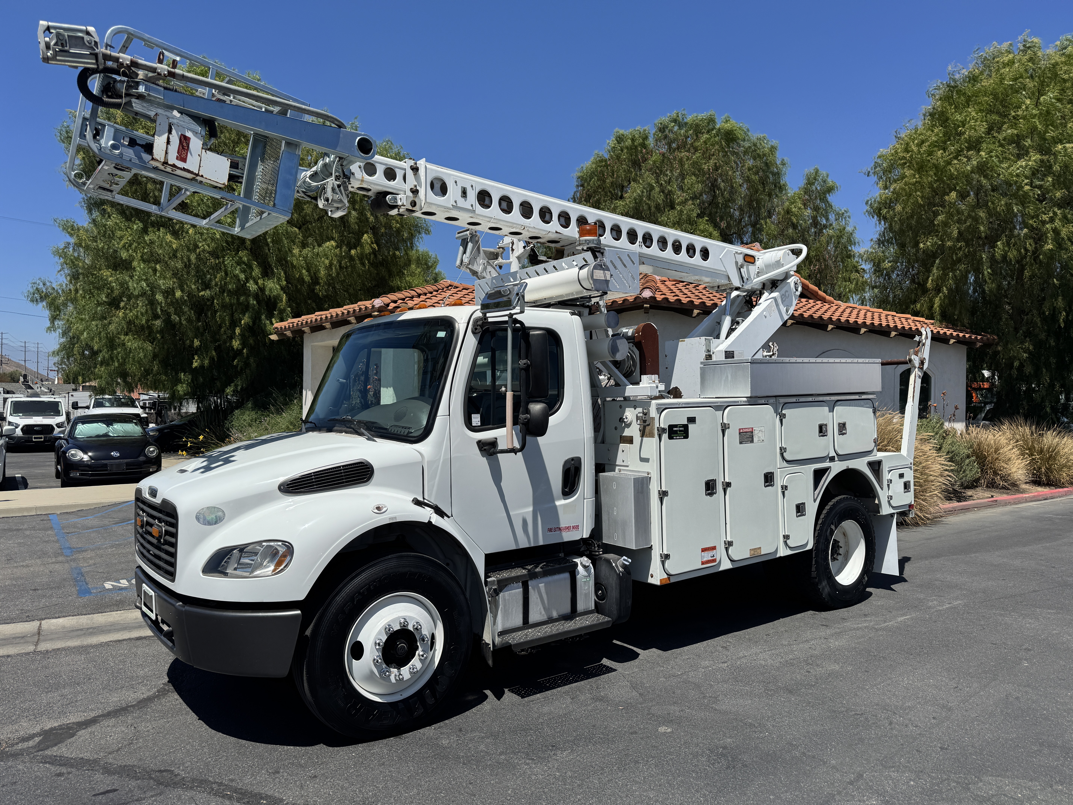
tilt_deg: +0.1
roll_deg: -0.7
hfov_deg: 71.6
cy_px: 402
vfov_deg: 56.8
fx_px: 744
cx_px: 536
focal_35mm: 24
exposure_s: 1/6410
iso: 80
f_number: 1.78
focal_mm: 6.76
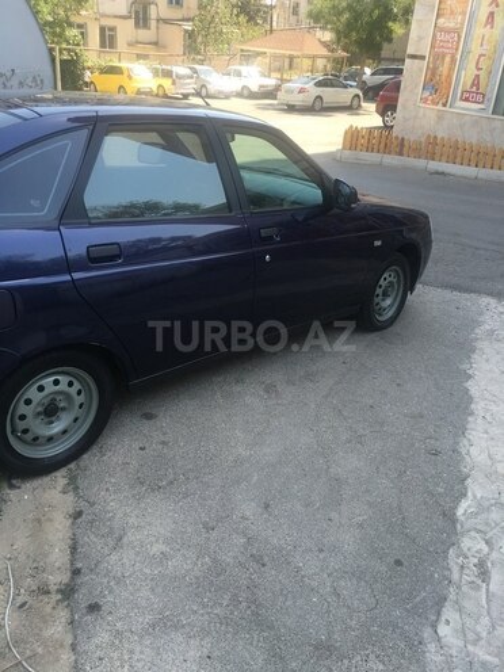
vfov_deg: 61.7
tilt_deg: -26.4
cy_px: 336
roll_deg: -5.1
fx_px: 563
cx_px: 252
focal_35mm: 29
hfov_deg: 48.2
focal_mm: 4.15
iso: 25
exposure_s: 1/262
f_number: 2.2
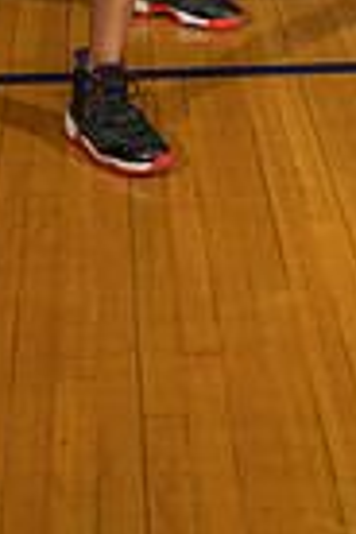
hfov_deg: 12.0
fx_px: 1691
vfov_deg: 16.7
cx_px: 151
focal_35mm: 114
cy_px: -201
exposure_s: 1/200
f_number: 7.1
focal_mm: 35
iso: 160
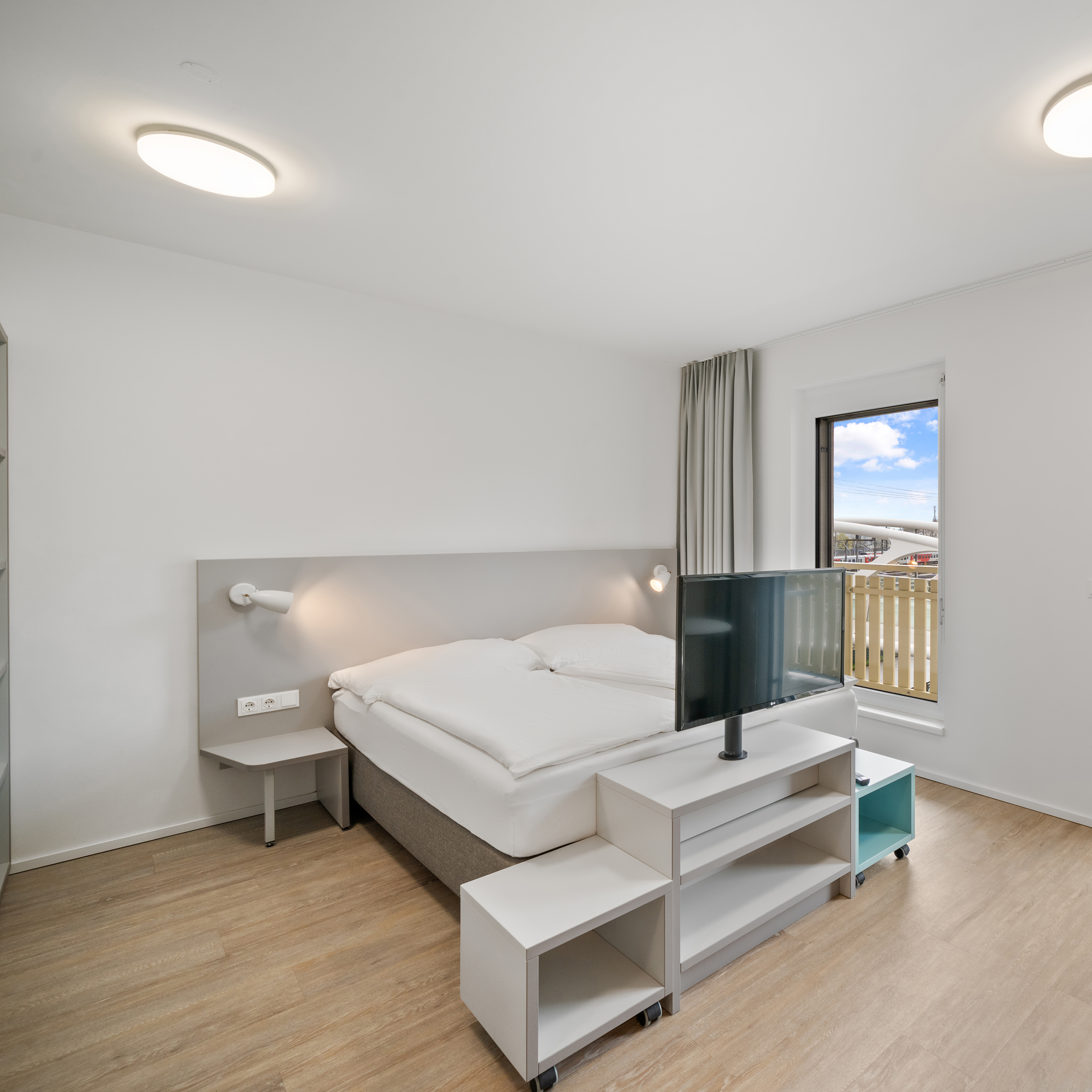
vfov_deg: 84.0
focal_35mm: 17
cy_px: 534
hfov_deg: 78.1
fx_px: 607
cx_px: 810
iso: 500
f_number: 8
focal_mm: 13
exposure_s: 1/20
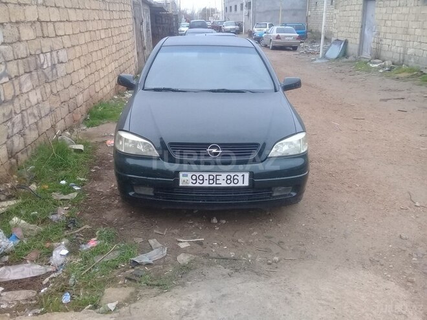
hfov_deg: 58.4
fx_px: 382
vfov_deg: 45.4
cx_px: 214
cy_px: 160
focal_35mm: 31
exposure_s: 1/100
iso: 80
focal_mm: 3.3
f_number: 2.2
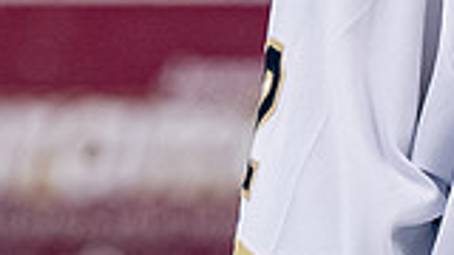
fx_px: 12110
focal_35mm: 1006
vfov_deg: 1.2
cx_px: 739
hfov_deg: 2.1
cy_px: -97
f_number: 3.2
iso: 2000
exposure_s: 1/800
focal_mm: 135
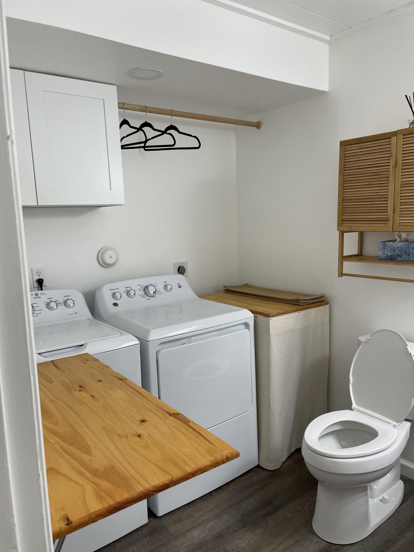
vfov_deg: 67.3
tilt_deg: -7.0
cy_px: 276
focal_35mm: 26
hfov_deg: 53.1
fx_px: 415
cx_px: 207
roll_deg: +1.8
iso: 100
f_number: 1.6
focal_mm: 4.2
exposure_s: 1/120
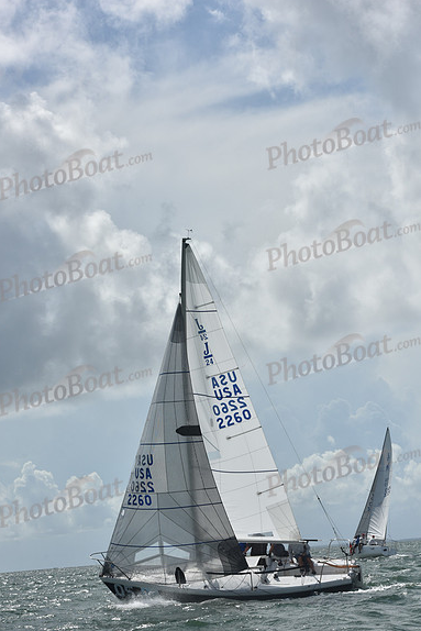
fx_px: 1630
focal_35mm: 93
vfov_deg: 21.9
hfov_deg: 14.7
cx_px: 209
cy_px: 316
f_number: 10
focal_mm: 92
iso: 250
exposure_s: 1/1600
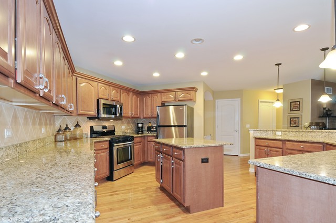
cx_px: 168
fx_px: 168
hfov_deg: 90.1
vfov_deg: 67.2
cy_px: 112
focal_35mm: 18
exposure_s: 1/3
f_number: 8
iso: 320
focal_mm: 12
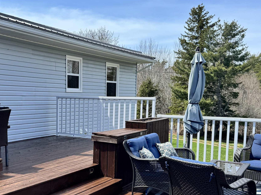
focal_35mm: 44
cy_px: 125
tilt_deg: -4.6
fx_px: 332
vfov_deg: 32.7
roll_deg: -0.7
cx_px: 76
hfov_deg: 42.0
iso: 80
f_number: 1.78
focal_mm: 6.76
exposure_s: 1/2604
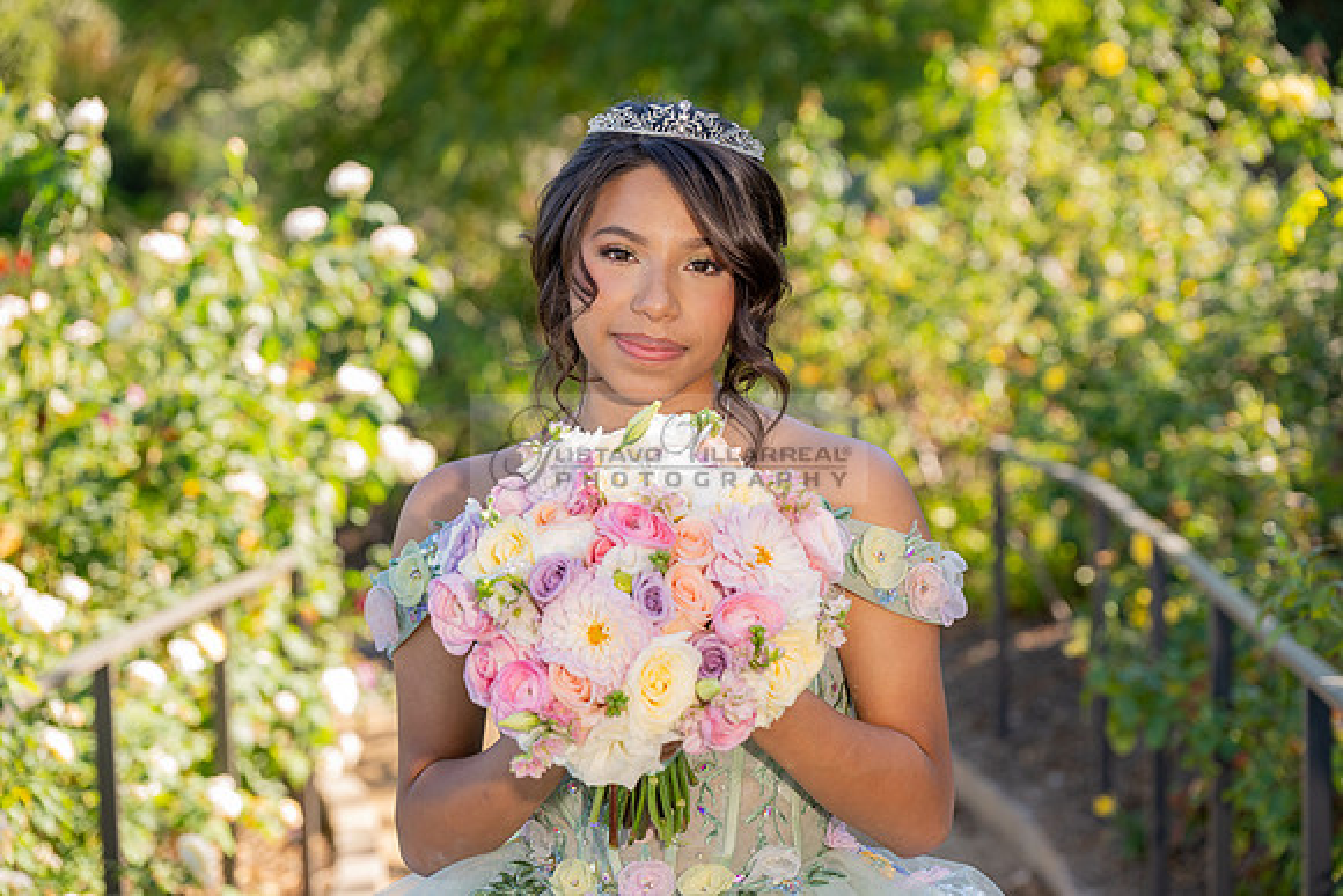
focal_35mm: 99
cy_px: 448
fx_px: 3694
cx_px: 672
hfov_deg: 20.6
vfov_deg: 13.8
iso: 200
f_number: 5
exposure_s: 1/200
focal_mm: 99
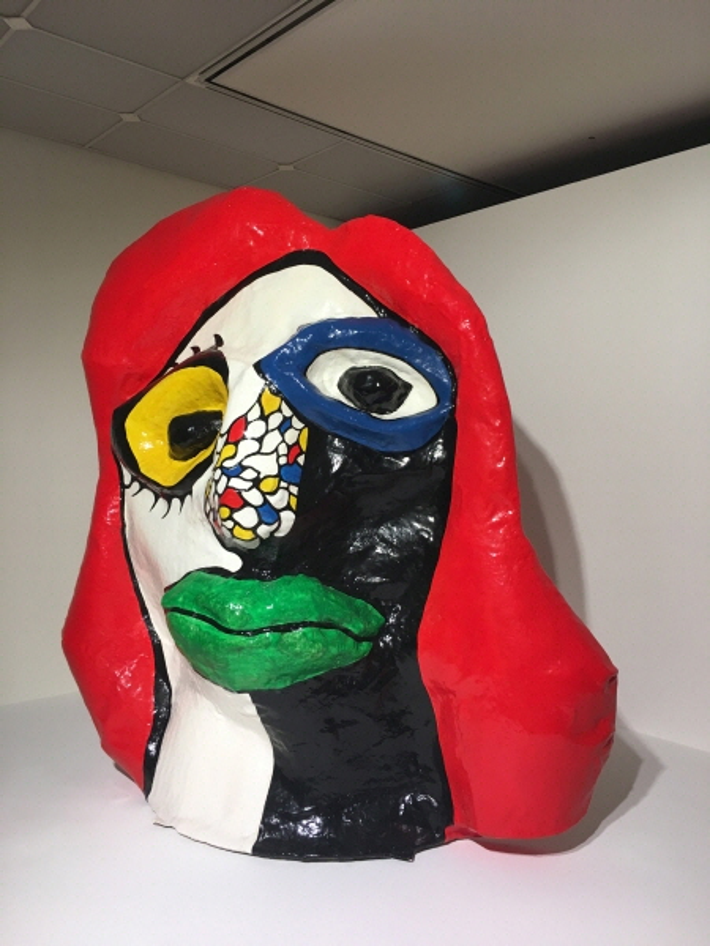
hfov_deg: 48.2
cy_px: 473
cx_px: 355
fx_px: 793
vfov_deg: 61.7
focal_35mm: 29
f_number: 2.2
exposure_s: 1/30
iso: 25
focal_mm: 4.15
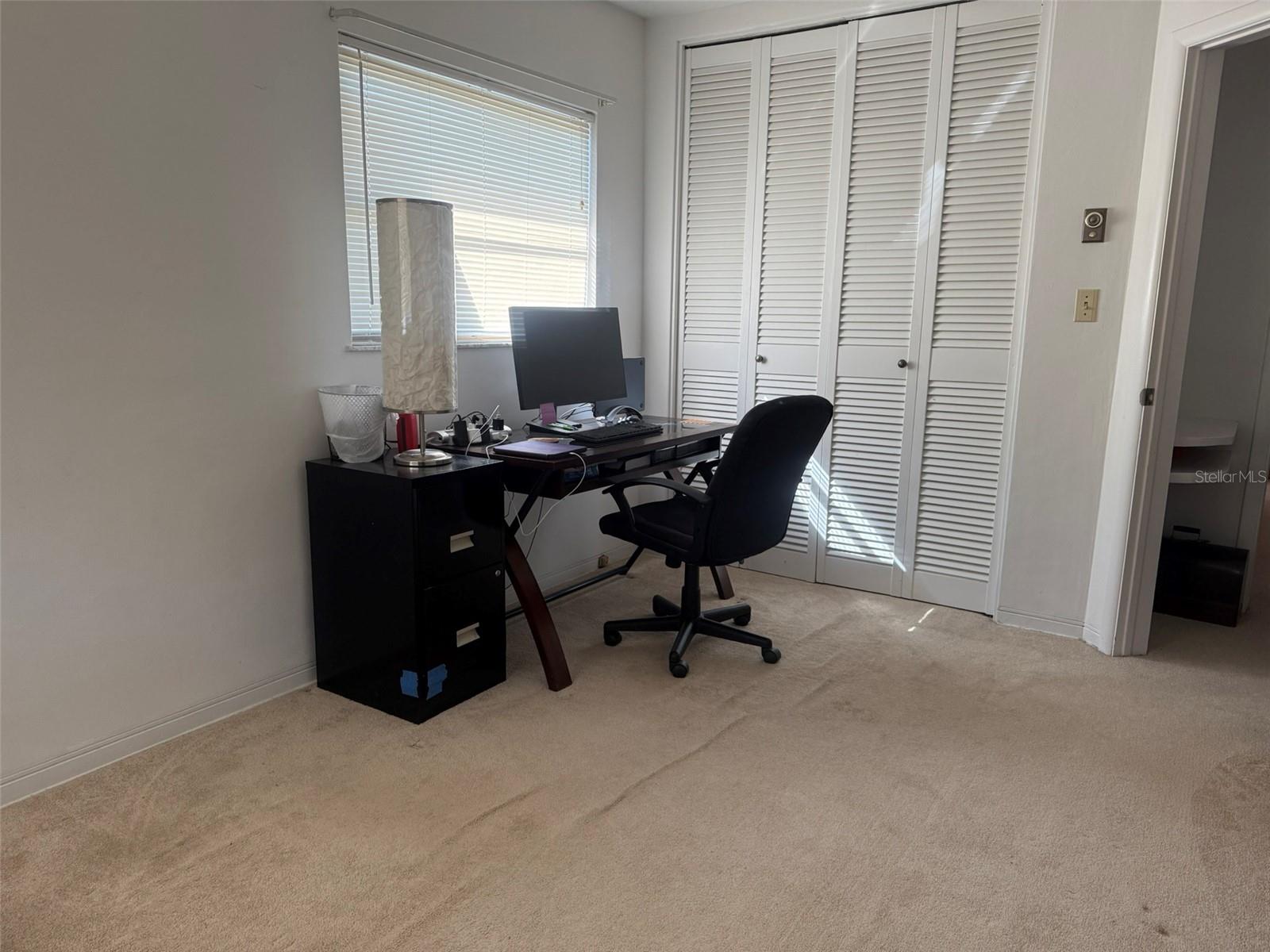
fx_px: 881
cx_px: 635
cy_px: 476
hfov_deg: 71.6
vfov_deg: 56.8
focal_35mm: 24
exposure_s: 1/118
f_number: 1.78
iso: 200
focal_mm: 6.76
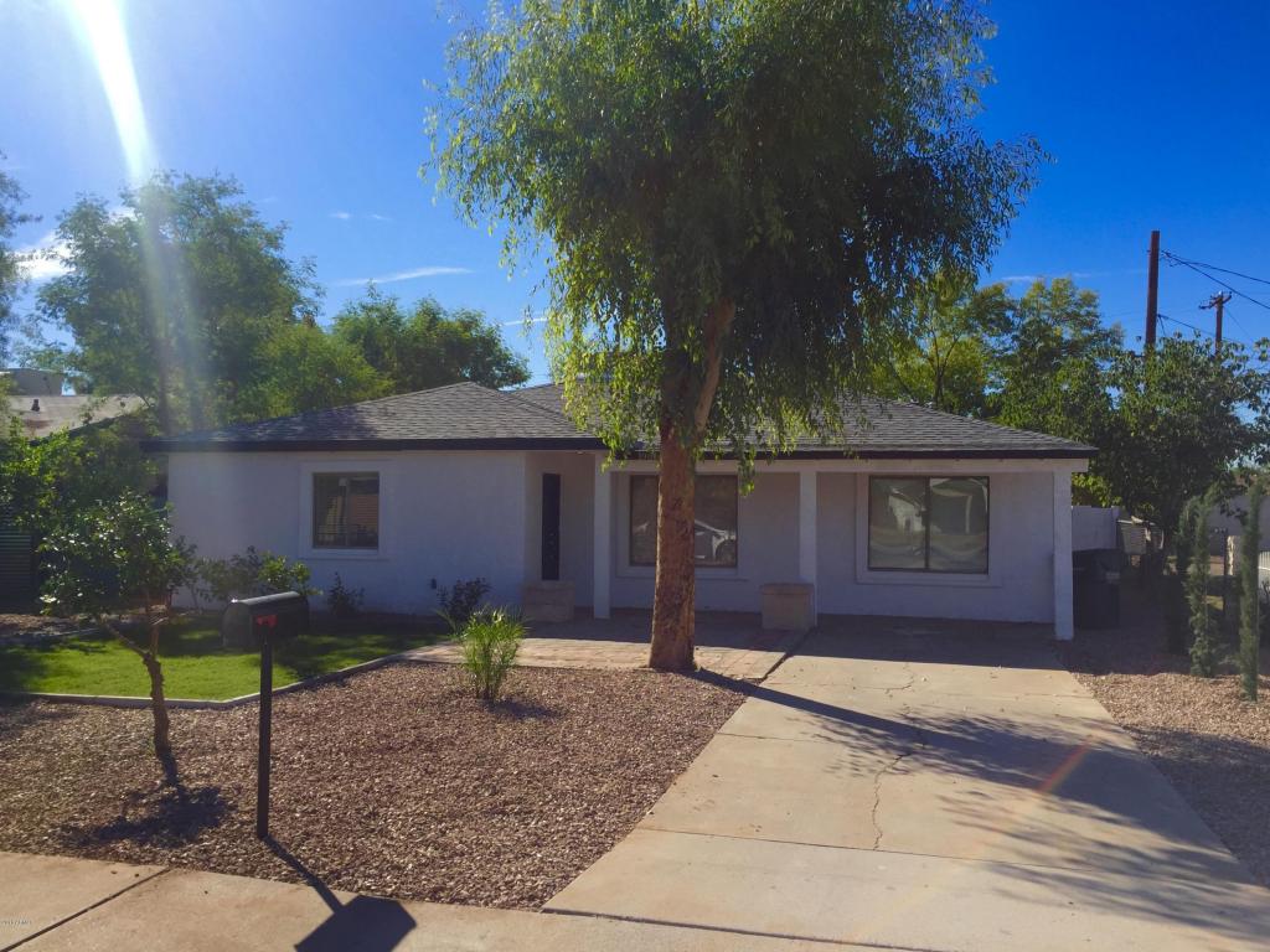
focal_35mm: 29
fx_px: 1064
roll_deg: -1.0
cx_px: 635
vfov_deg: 48.2
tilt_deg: +2.4
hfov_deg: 61.7
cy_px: 476
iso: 32
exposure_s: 1/2083
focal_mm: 4.15
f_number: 2.2
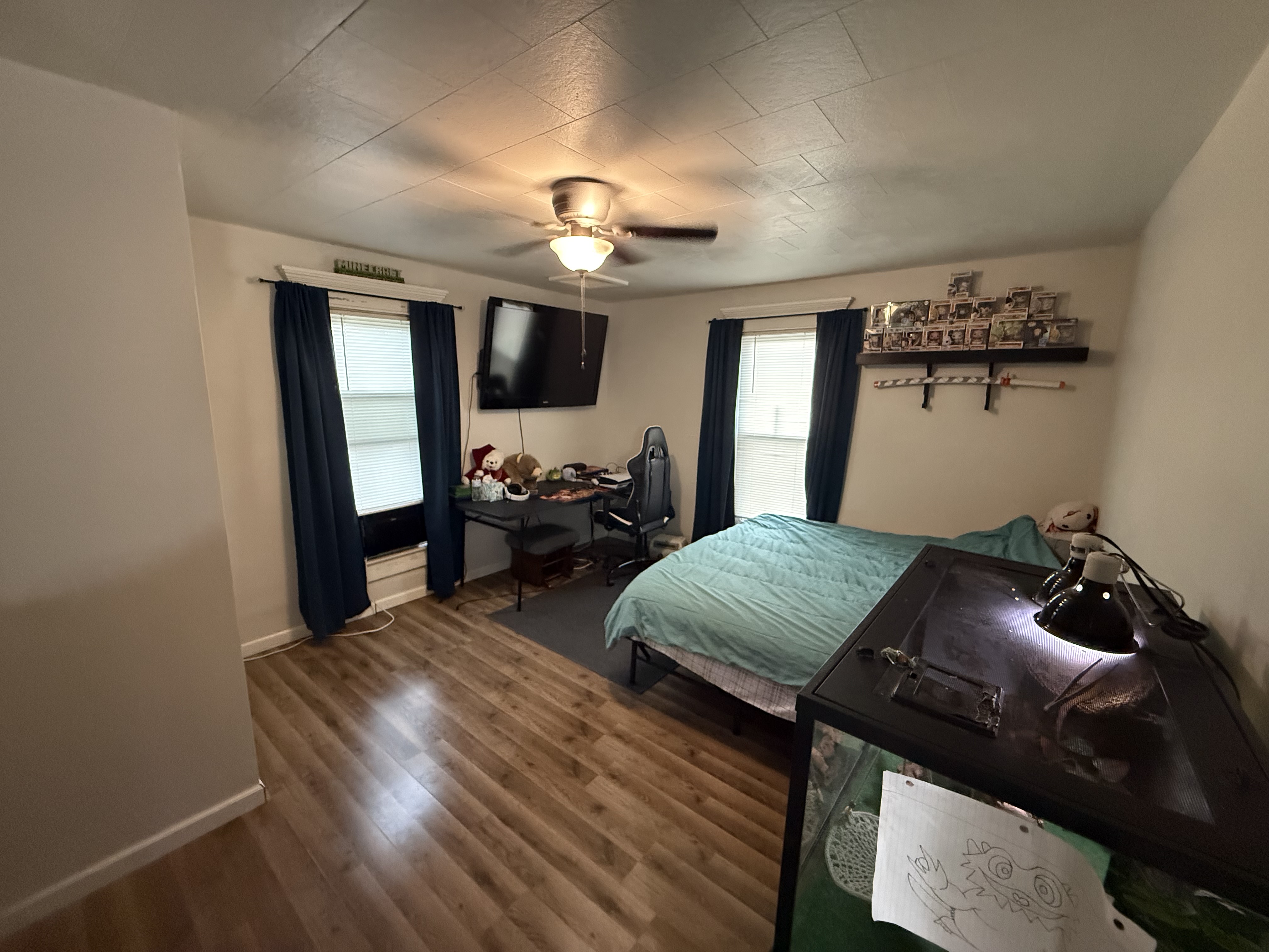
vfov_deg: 85.7
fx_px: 513
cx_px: 634
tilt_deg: -10.0
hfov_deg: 102.1
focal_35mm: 14
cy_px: 476
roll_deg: -0.8
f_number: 2.2
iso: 800
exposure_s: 1/60
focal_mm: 2.22
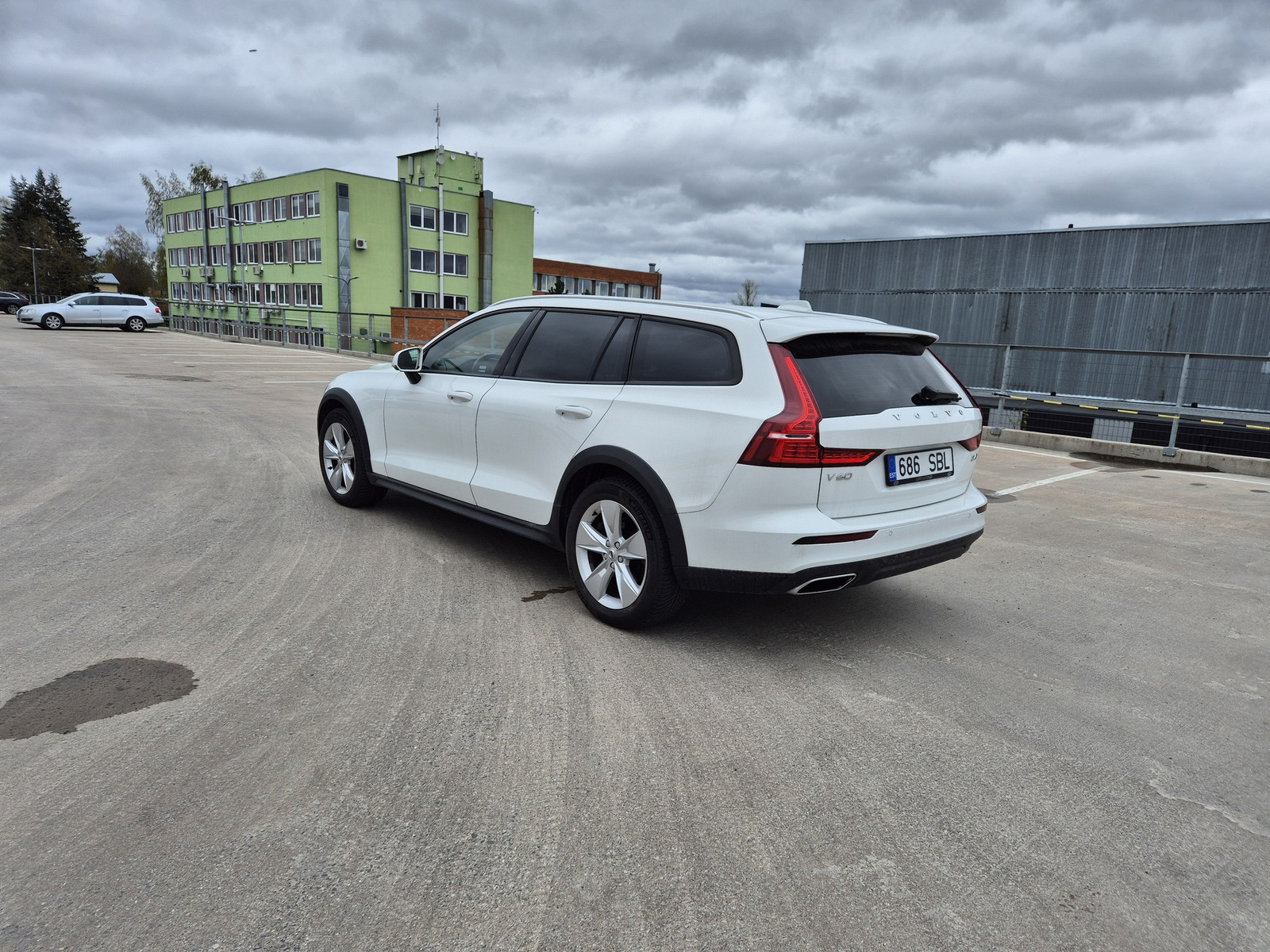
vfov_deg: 58.9
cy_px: 476
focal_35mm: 23
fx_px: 844
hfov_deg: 73.9
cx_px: 635
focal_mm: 5.4
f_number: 1.8
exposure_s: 1/1640
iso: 25
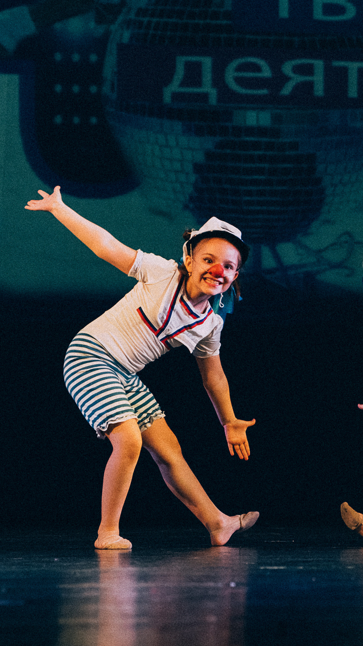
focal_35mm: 154
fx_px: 2637
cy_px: 279
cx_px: 428
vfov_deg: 14.0
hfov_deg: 7.8
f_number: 4
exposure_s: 1/250
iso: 1600
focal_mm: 55
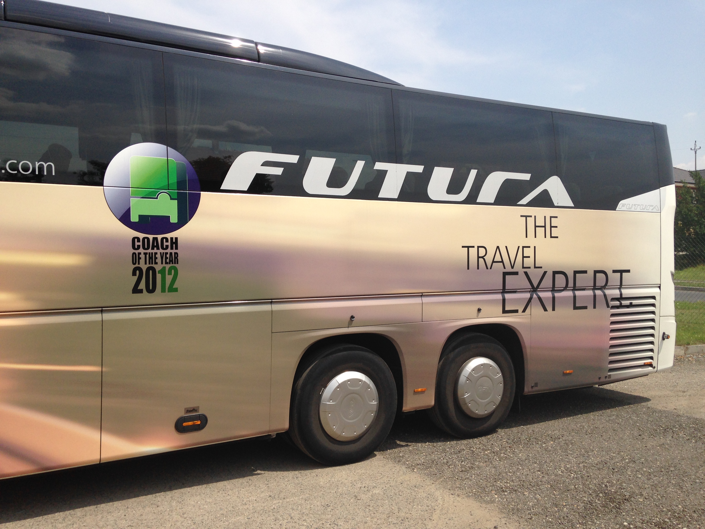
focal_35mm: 33
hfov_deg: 55.4
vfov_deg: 42.9
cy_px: 264
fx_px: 672
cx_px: 352
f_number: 2.4
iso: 50
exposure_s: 1/2358
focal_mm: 4.12
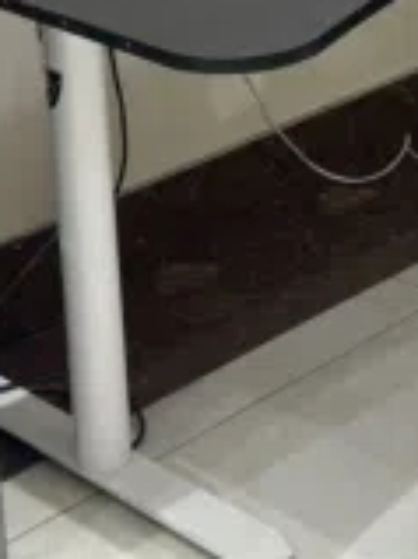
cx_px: 478
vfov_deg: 15.6
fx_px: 1951
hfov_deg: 12.0
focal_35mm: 121
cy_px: -137
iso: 160
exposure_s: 1/58
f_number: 1.78
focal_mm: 6.86
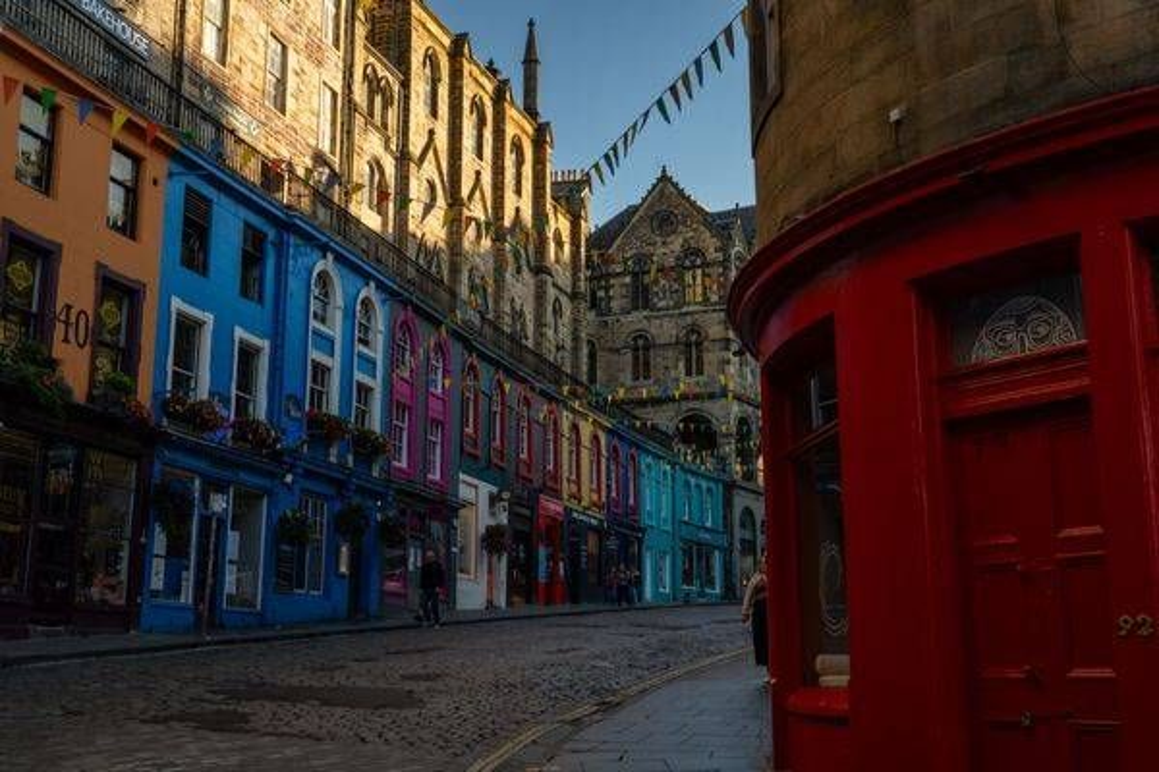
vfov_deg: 32.6
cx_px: 580
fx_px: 1320
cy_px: 386
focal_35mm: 41
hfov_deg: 47.4
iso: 1600
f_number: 11
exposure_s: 1/250
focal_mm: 41
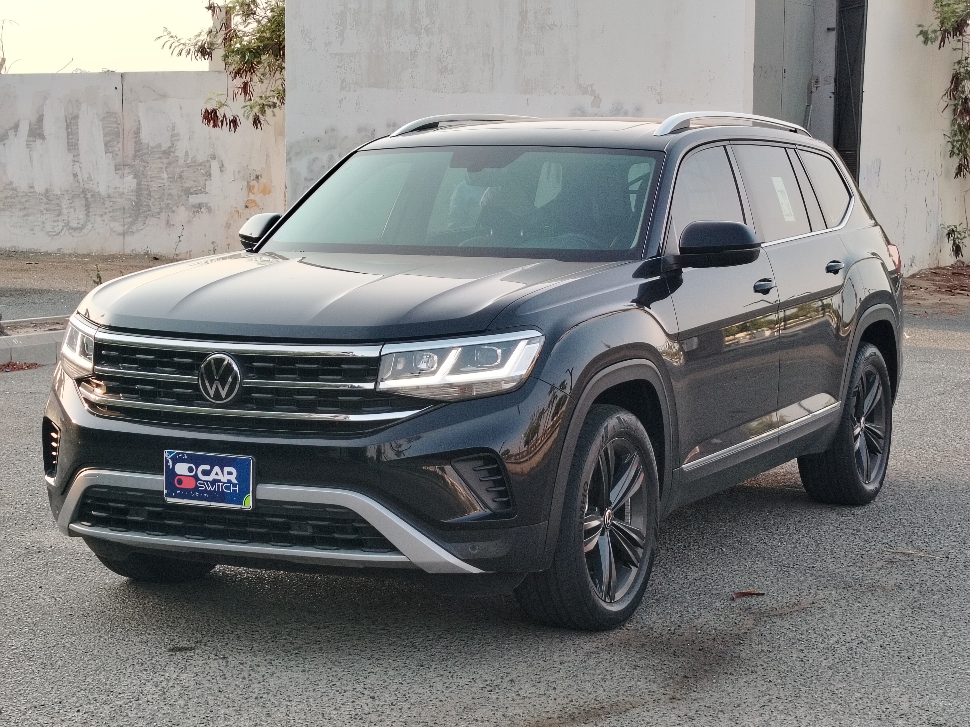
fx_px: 1990
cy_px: 364
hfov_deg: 27.4
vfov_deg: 20.7
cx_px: 485
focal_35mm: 71
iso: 100
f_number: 1.75
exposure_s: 1/314
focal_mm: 5.25
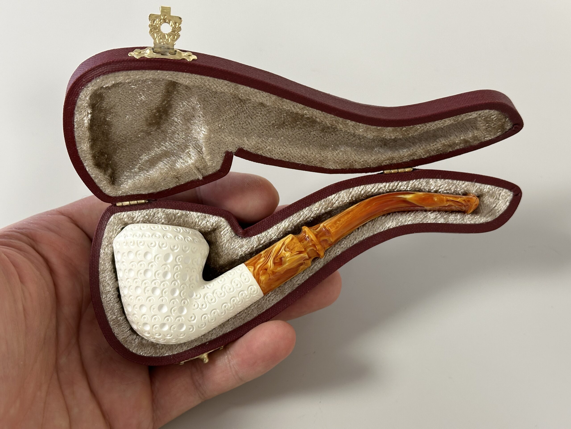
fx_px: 792
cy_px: 214
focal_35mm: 48
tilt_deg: -55.7
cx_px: 286
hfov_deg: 39.7
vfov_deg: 30.3
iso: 80
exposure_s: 1/50
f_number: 1.78
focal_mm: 6.86
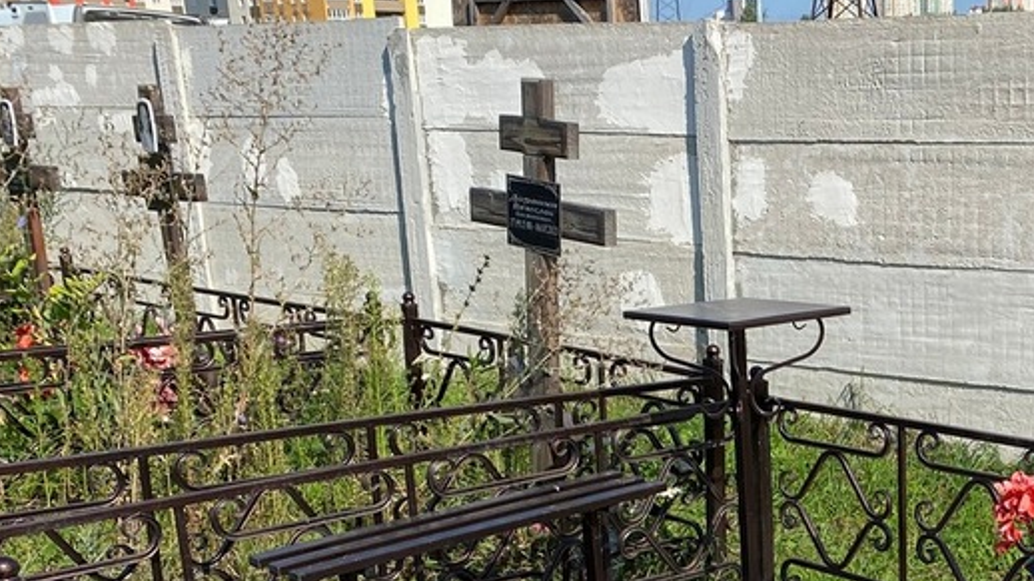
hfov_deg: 35.0
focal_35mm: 56
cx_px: 938
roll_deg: +1.2
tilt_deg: -16.3
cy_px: 583
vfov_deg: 20.7
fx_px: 1535
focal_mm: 4.25
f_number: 1.8
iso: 32
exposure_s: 1/2817
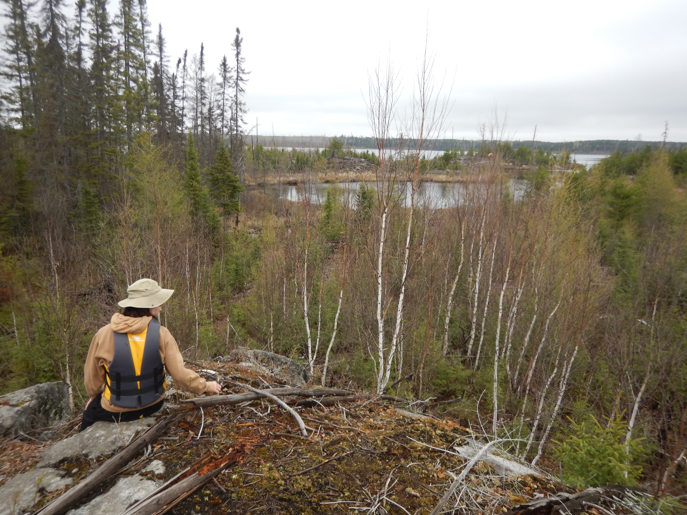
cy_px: 258
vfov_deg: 56.8
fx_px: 476
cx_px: 344
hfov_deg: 71.6
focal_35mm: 24
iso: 125
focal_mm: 4.3
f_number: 2.8
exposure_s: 1/400
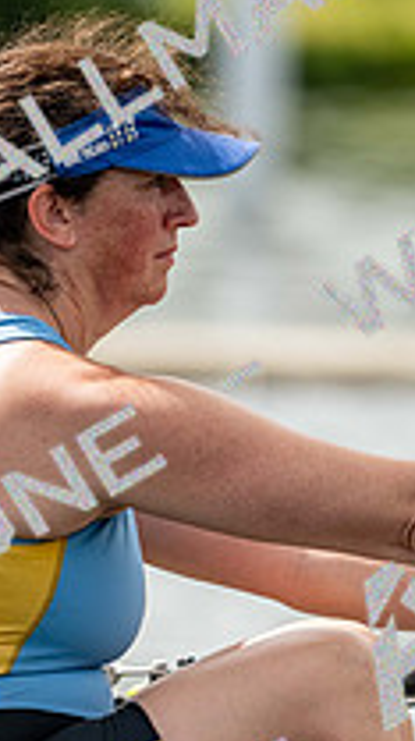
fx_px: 22854
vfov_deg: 1.9
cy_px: 395
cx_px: 60
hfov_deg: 1.0
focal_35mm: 1164
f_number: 4.5
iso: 500
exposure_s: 1/3200
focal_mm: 400
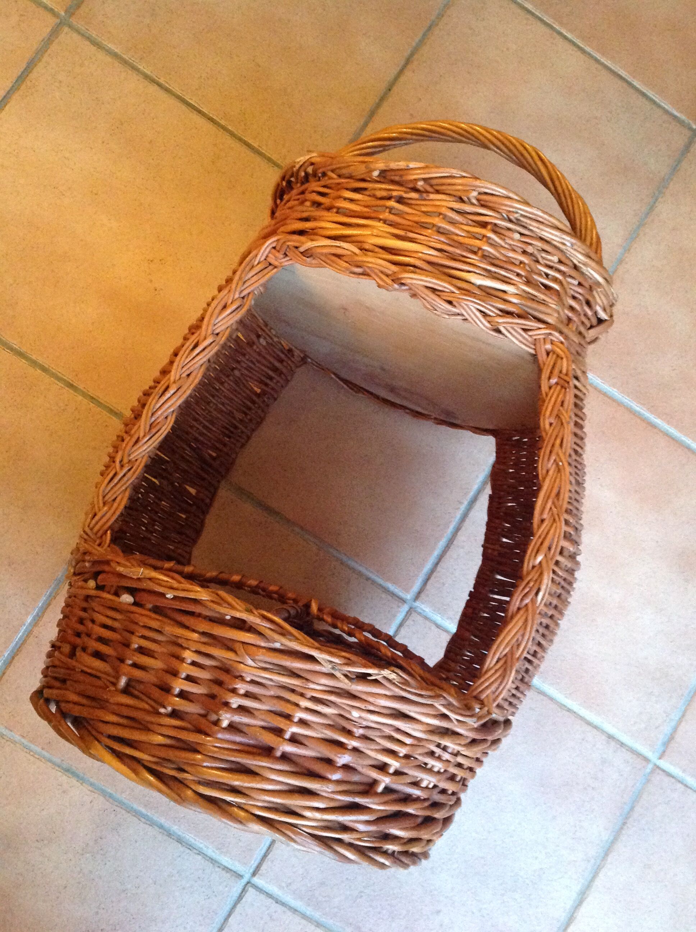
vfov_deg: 52.7
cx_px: 348
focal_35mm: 35
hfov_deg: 40.6
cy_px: 466
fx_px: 941
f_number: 2.4
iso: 640
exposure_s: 1/17
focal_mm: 4.28
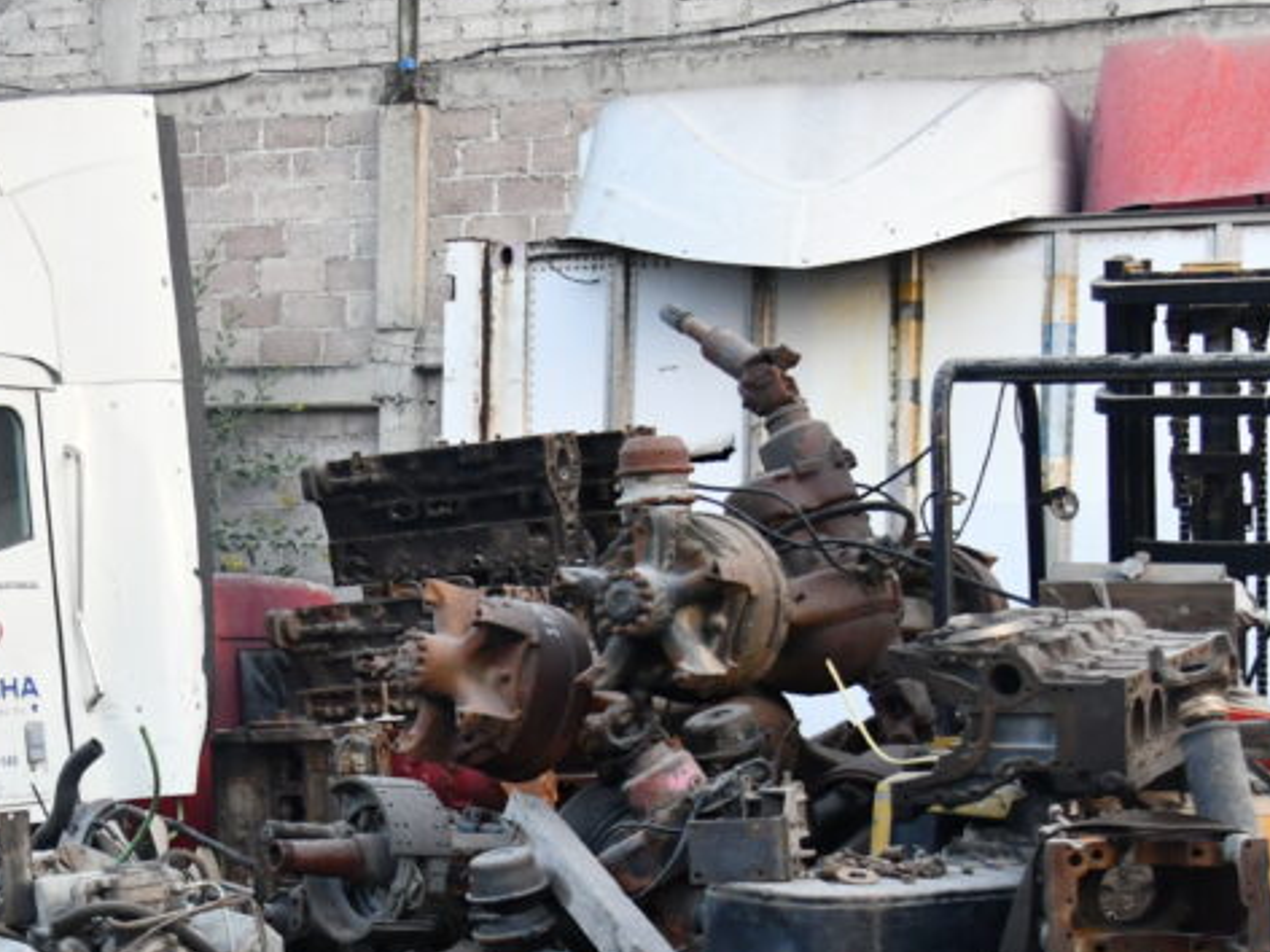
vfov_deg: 19.5
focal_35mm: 75
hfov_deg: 25.2
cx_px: 135
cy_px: 748
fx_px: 2752
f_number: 4.5
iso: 1250
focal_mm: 24
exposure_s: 1/640
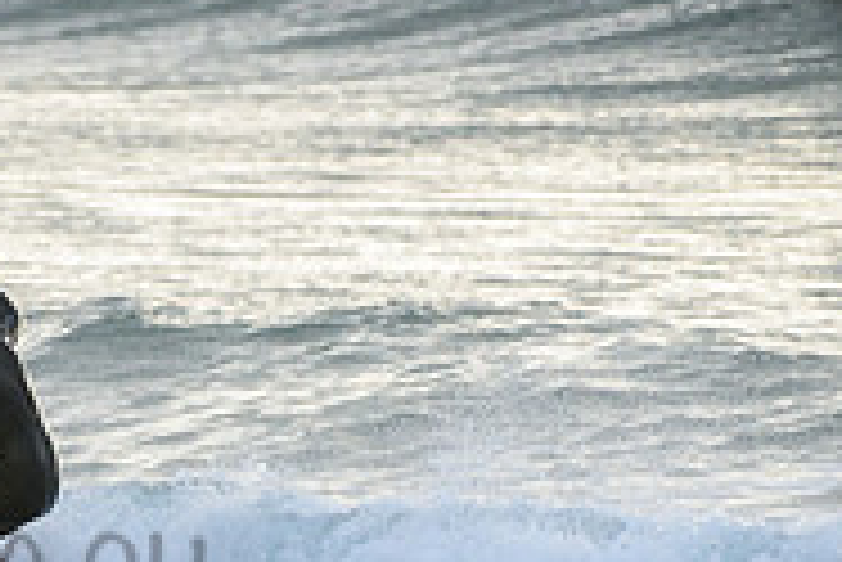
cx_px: -270
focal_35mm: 1561
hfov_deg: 1.3
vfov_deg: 0.9
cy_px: 515
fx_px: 36537
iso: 250
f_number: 5.6
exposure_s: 1/1000
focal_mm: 500
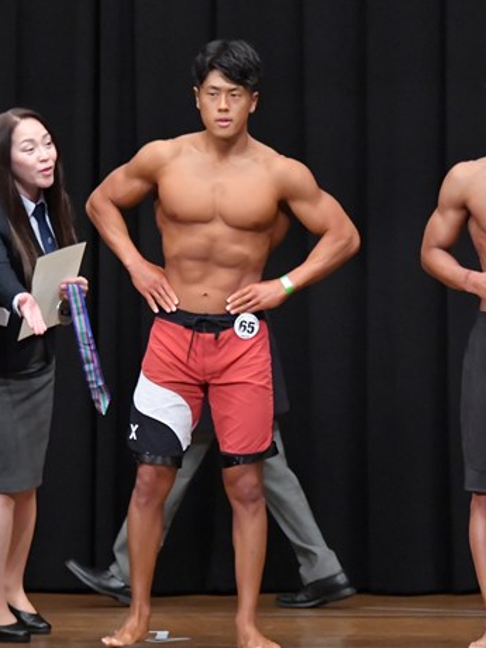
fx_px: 6571
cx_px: 315
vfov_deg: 5.6
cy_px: 354
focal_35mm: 351
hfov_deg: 4.2
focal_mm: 145
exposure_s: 1/400
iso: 8000
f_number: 5.6
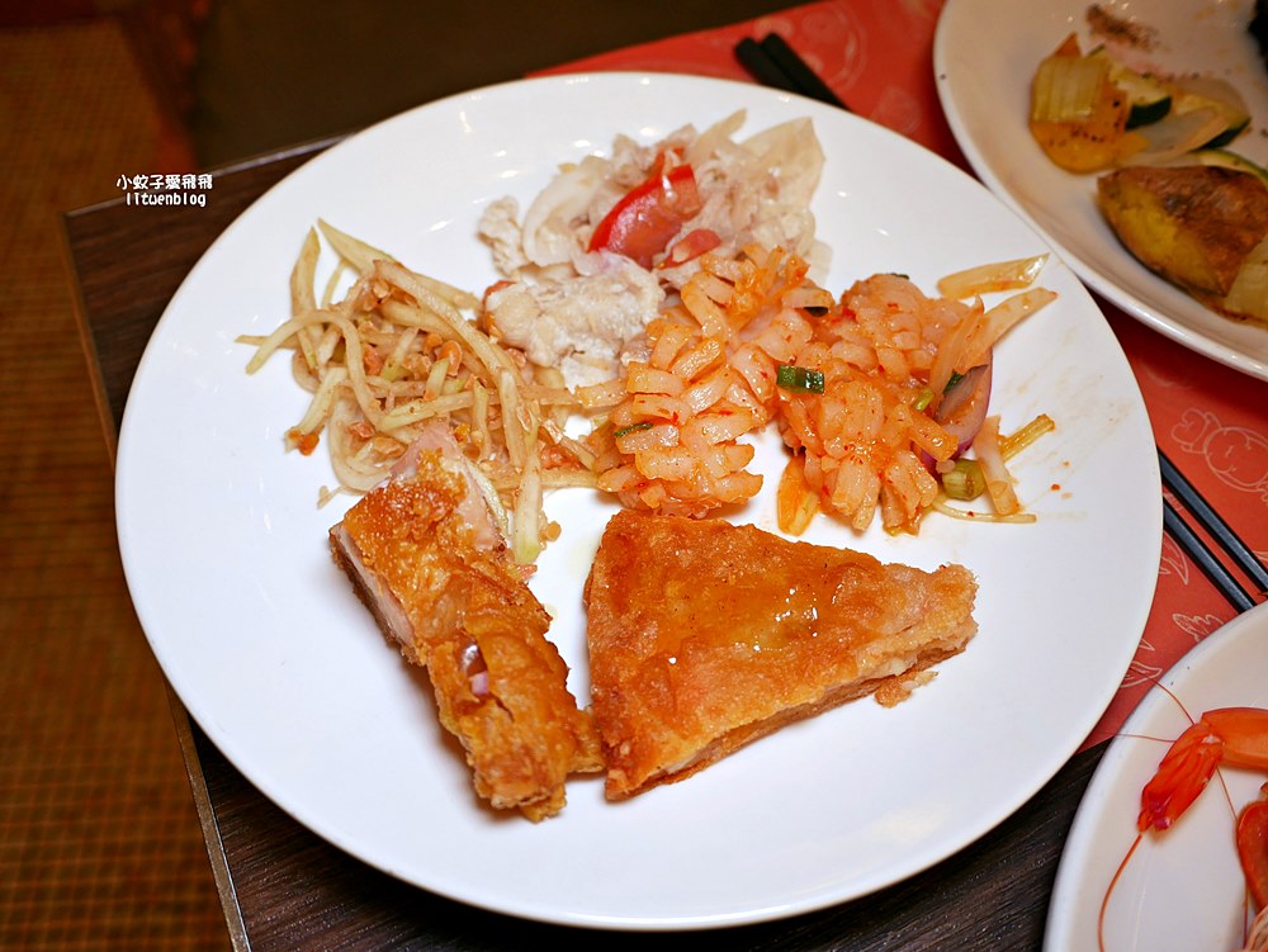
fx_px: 1026
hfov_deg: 63.4
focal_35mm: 28
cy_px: 476
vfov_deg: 49.8
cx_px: 634
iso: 200
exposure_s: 1/100
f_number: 2.5
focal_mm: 14
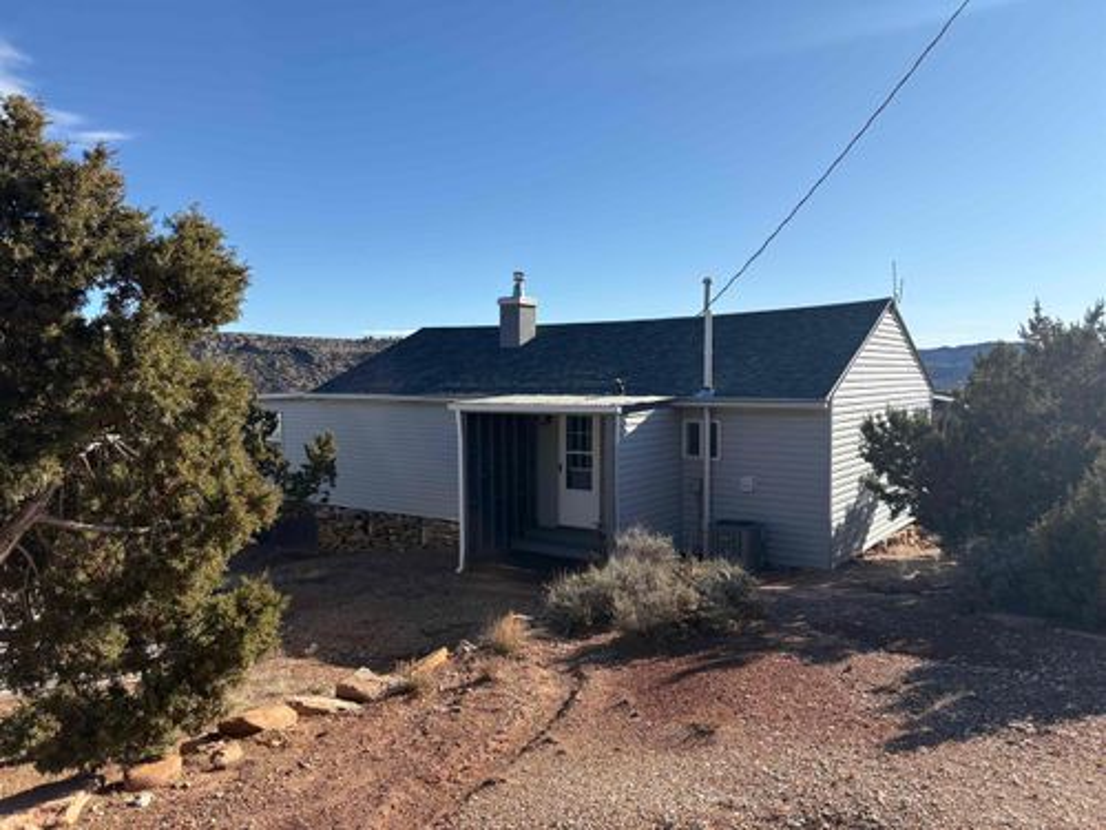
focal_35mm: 26
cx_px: 553
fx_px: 831
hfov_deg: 67.3
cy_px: 415
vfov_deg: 53.1
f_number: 1.6
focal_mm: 5.96
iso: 50
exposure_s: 1/3623
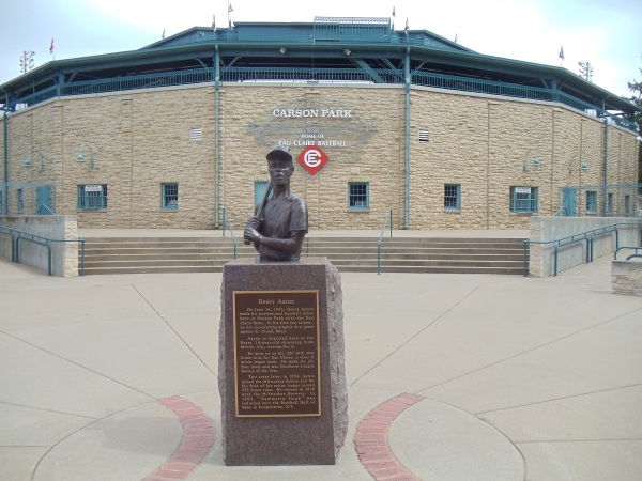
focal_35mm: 44
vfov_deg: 32.9
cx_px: 321
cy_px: 240
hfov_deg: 42.9
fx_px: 816
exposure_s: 1/100
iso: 80
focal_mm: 6
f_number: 7.1
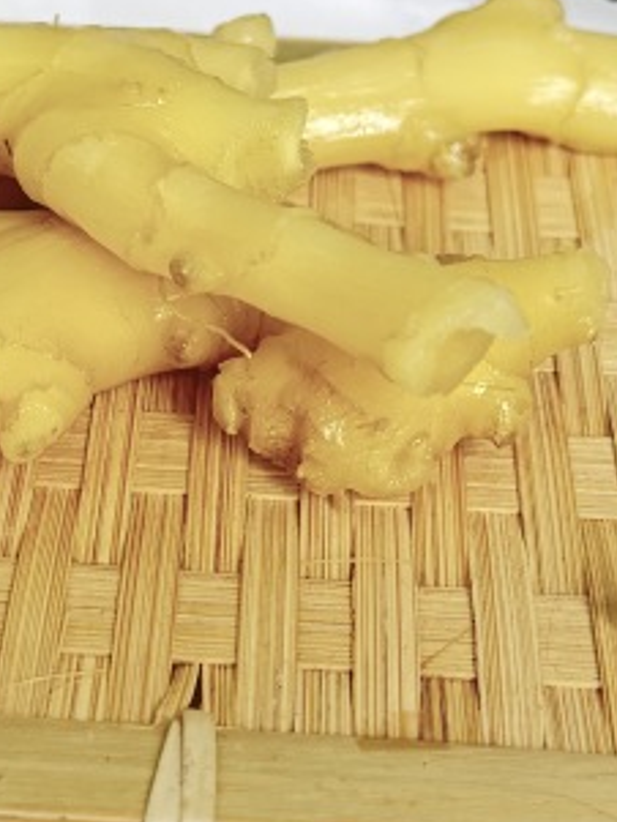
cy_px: 288
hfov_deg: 17.4
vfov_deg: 22.9
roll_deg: -3.9
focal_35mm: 85
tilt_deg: -35.8
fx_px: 2019
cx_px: 227
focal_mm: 6.76
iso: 200
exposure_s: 1/63
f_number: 1.78
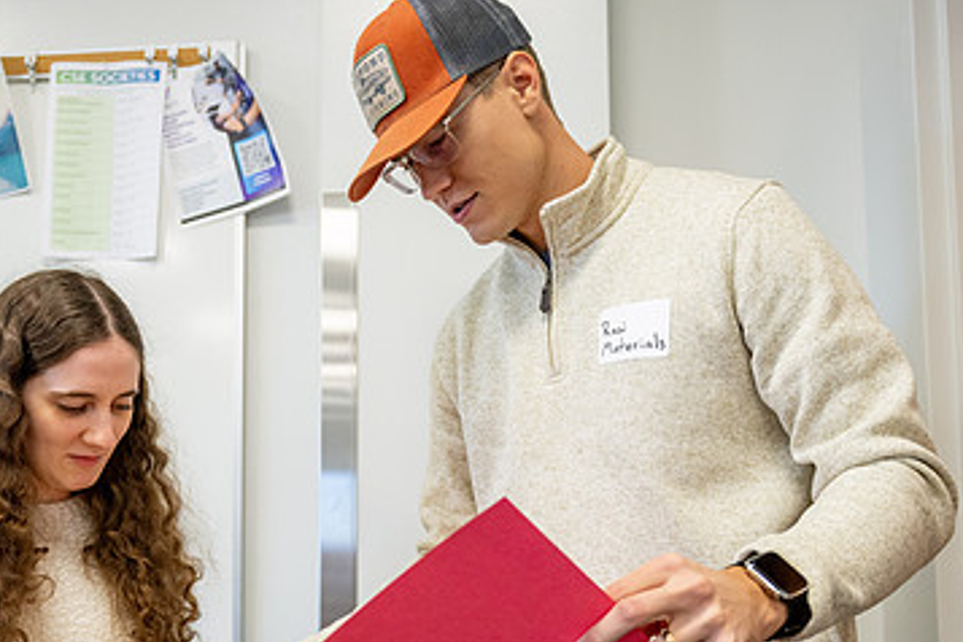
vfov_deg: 33.8
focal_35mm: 39
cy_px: 449
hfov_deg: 49.3
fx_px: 1043
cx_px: 399
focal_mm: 24
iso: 1000
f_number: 2.8
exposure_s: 1/250
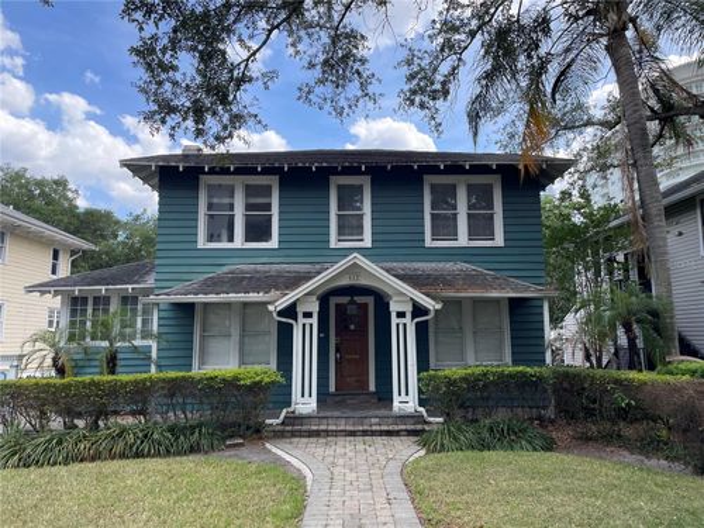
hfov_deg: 67.3
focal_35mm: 26
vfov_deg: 53.1
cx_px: 352
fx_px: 529
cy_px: 264
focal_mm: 4.2
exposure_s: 1/1171
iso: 32
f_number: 1.6
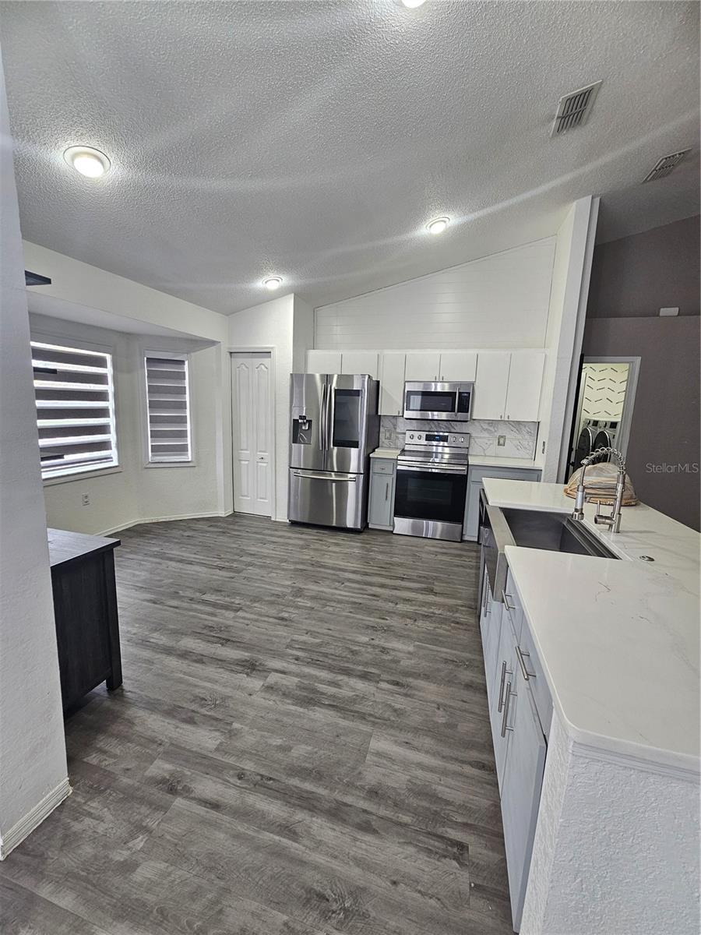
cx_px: 350
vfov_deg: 106.2
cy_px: 468
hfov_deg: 89.9
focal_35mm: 13
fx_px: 351
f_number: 2.2
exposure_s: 1/60
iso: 160
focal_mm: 2.2
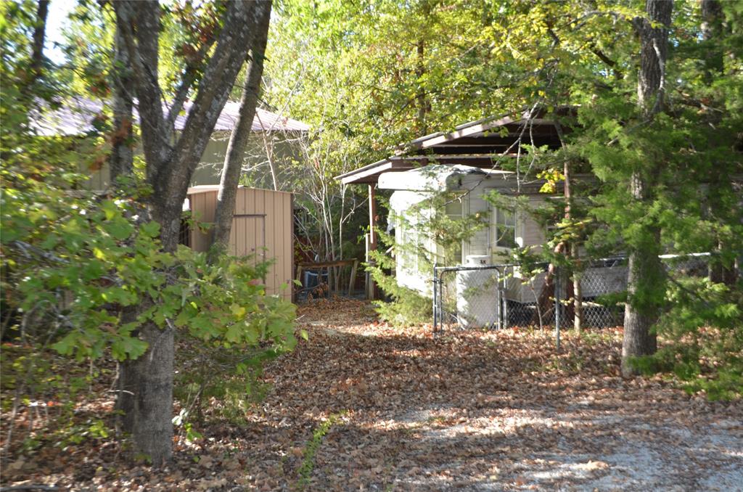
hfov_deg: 41.2
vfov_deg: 27.9
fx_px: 989
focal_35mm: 48
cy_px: 246
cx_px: 372
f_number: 4.8
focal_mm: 32
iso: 220
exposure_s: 1/125
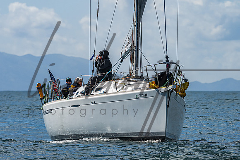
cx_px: 98
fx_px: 3588
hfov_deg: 3.8
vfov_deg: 2.6
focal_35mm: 538
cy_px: 66
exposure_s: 1/1600
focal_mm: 400
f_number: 10
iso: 400
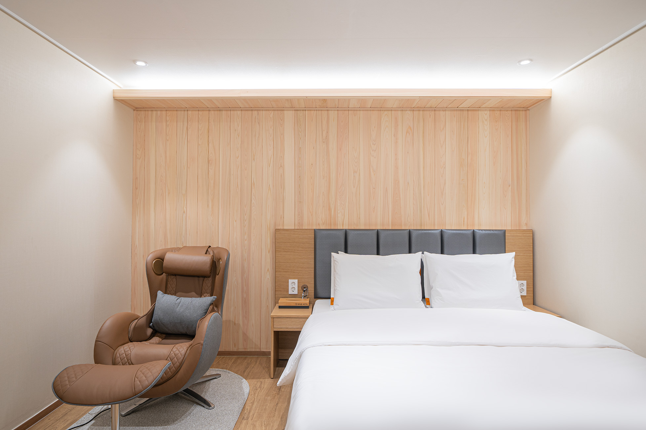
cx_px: 320
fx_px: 395
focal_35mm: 22
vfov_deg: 57.2
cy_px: 211
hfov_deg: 78.6
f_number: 10
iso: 100
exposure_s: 1/3
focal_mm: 21
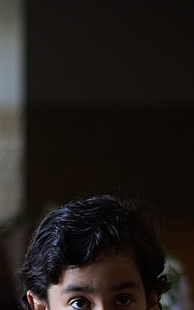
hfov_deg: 4.5
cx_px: 81
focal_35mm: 292
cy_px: 454
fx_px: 2472
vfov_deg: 7.1
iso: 400
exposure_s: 1/125
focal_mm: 50
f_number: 1.8
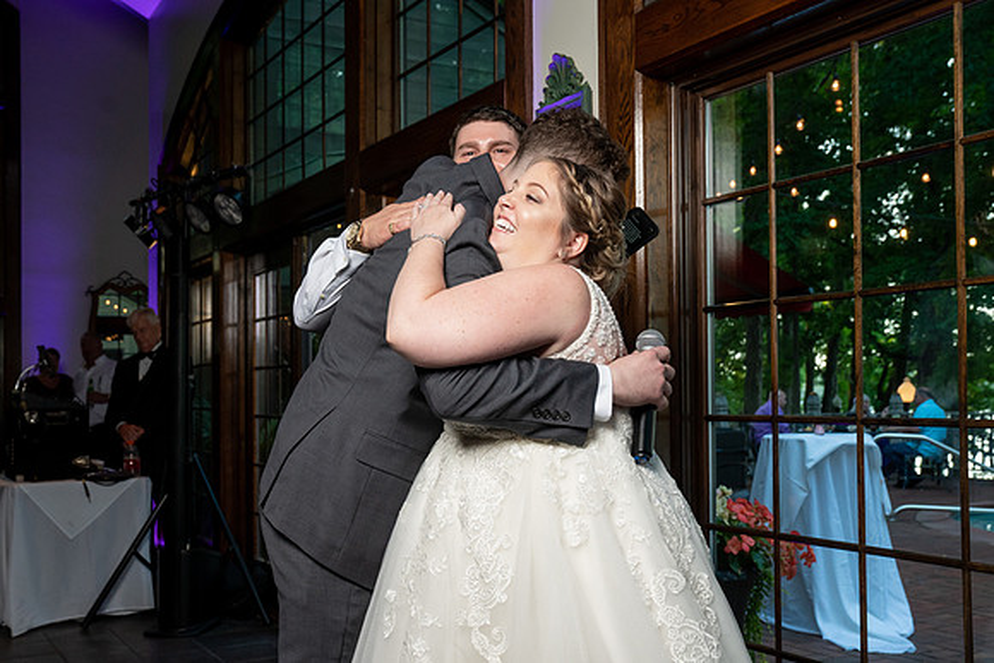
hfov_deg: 50.2
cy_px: 373
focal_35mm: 38
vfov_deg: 34.8
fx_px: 1057
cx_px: 435
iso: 2000
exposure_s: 1/200
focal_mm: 34
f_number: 5.6
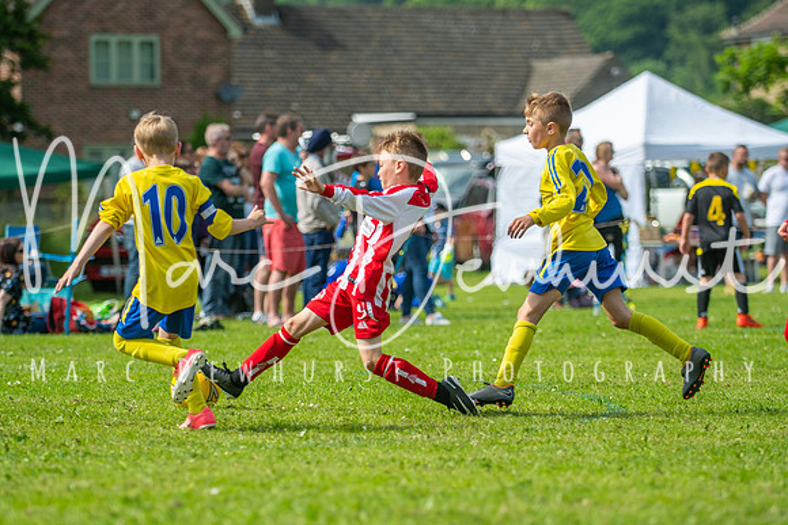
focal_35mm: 188
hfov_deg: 11.0
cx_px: 394
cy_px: 262
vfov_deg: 7.3
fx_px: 4105
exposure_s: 1/2500
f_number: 3.2
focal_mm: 125
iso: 250
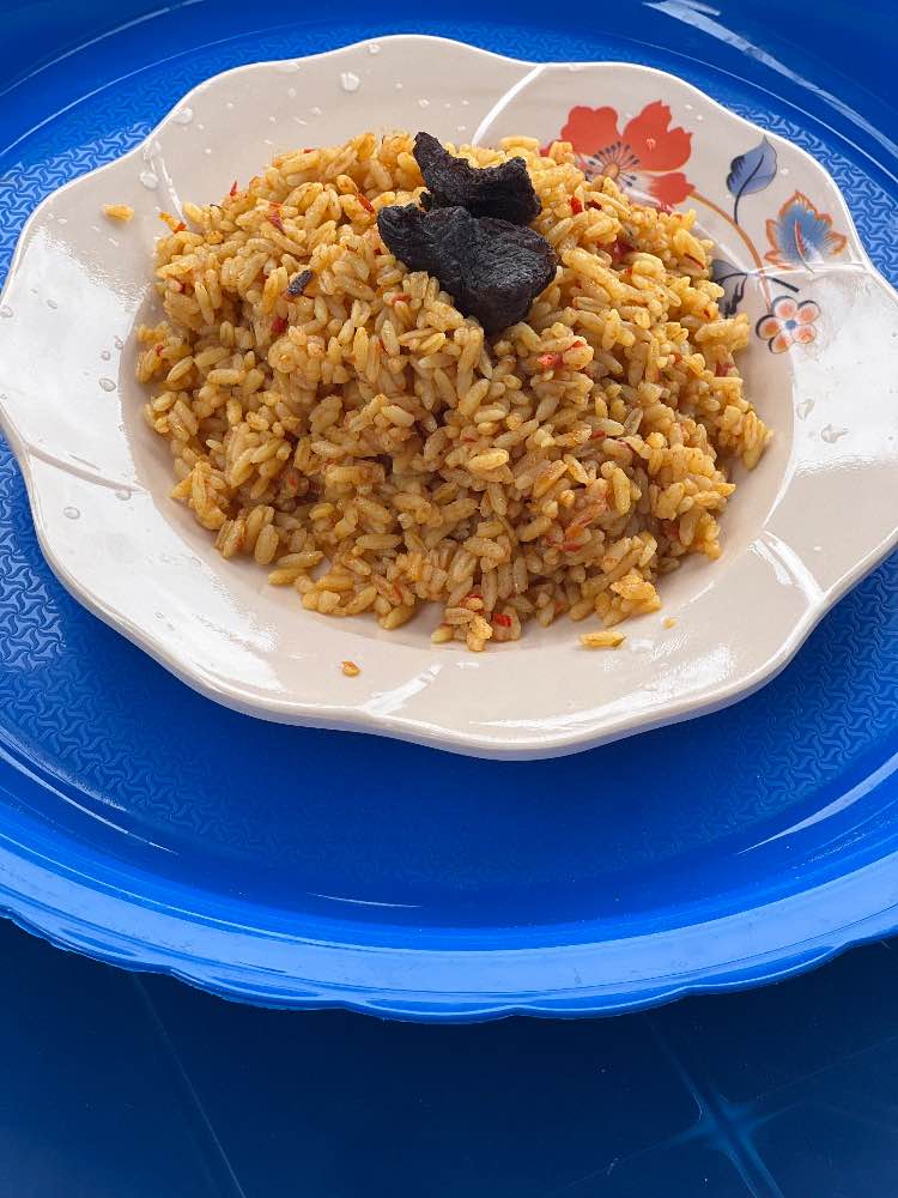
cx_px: 449
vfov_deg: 25.3
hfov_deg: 19.1
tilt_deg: -52.3
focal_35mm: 77
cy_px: 599
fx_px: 2663
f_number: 2.8
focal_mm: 9
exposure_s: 1/121
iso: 40
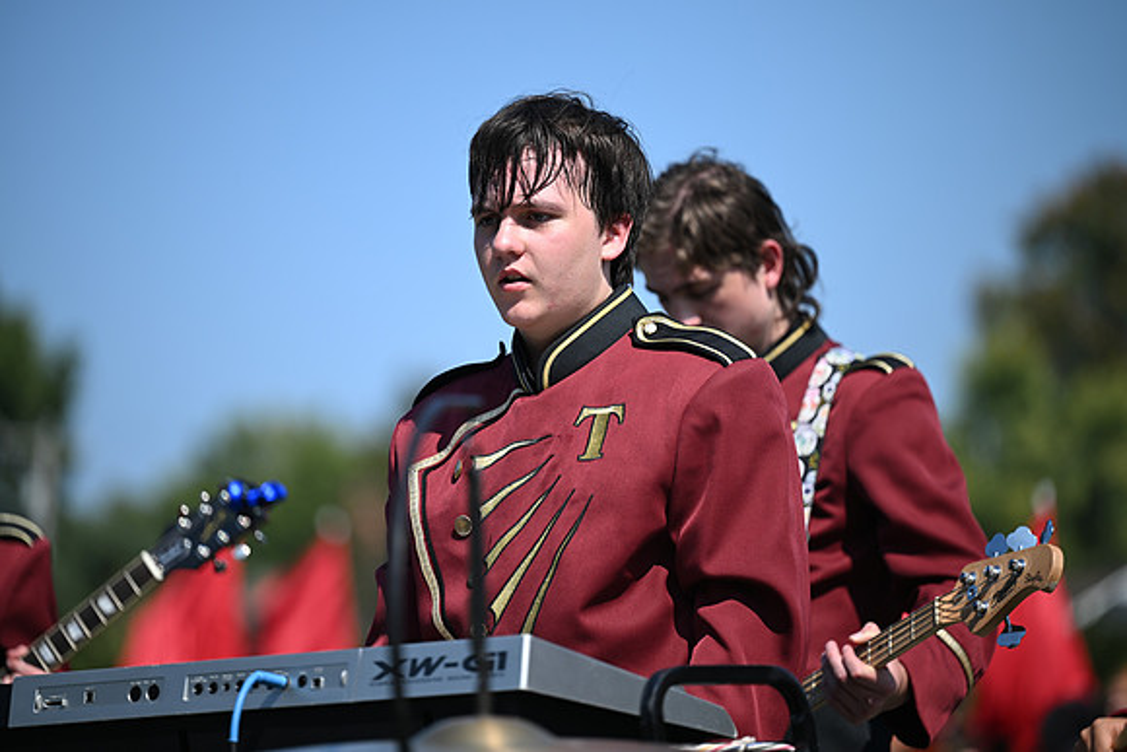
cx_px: 564
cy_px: 376
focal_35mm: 190
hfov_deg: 10.8
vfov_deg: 7.2
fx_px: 5949
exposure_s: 1/2000
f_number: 2.8
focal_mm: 190
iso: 110
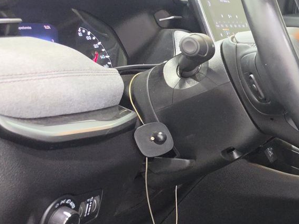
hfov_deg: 24.7
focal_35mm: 65
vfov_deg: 21.7
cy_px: 229
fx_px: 562
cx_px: 418
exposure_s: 1/59
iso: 175
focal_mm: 6.5
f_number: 1.4
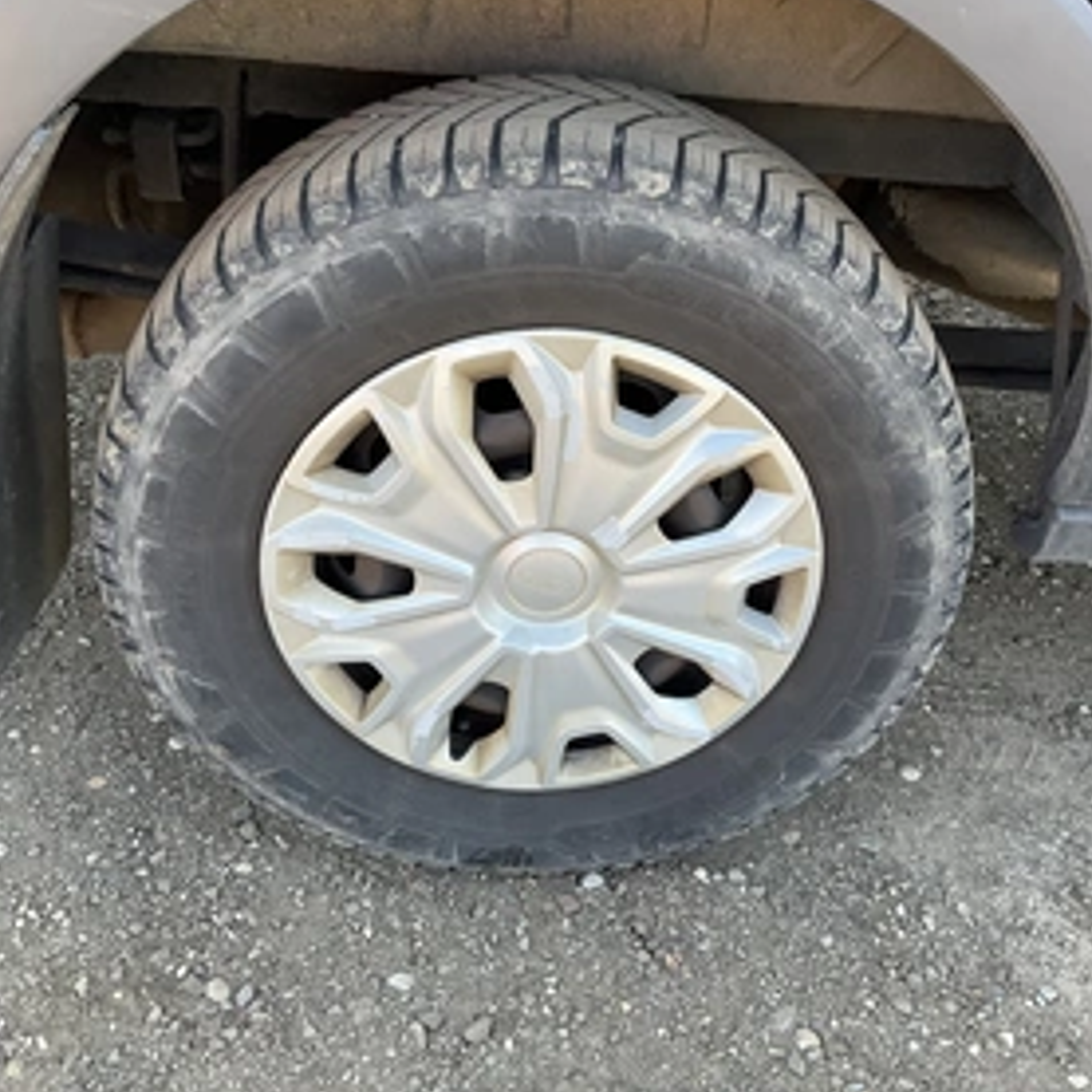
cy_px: 540
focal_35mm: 37
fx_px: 1321
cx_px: 627
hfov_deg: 44.8
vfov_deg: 44.9
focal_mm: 3
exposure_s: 1/157
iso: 32
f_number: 1.8
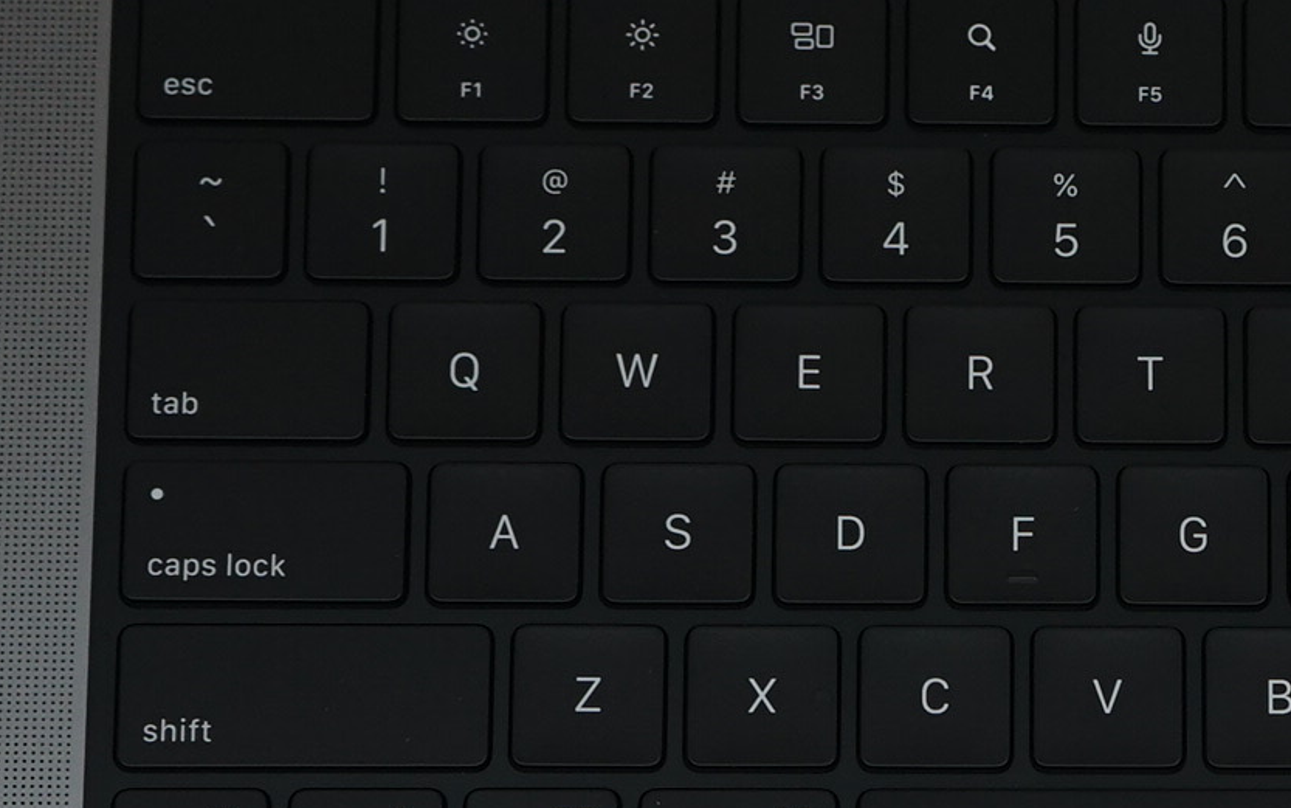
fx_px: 4786
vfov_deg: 9.5
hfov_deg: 15.0
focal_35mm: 136
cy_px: 917
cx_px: 1430
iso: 640
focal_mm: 37
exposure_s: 1/160
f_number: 4
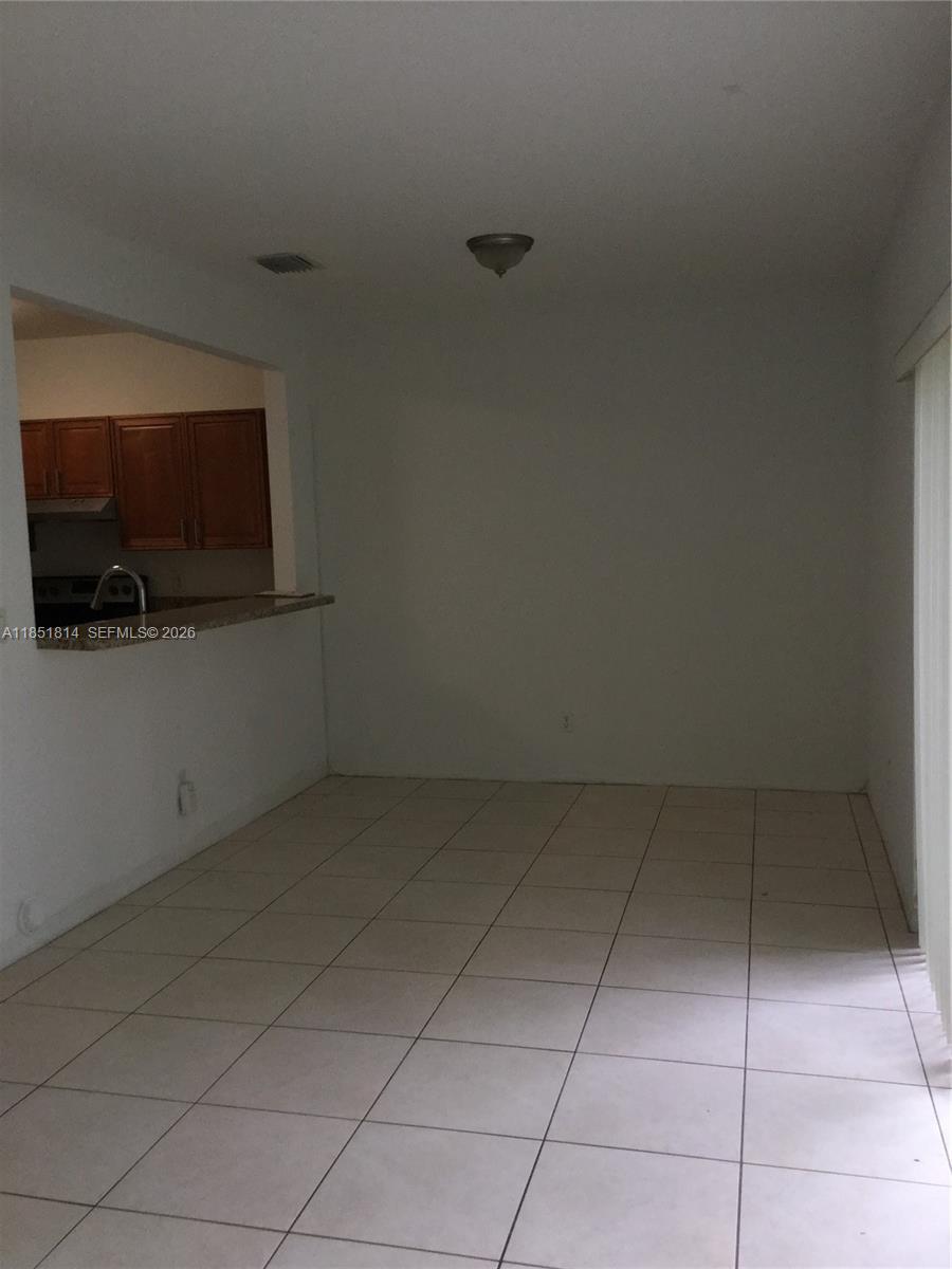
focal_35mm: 31
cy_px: 634
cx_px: 476
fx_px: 1137
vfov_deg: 58.4
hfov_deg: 45.4
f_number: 2.4
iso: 25
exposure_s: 1/40
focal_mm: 3.3
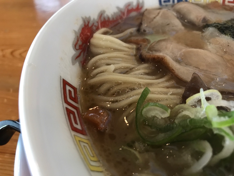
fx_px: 189
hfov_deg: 63.4
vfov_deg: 49.7
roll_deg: -0.9
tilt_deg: -43.7
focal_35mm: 28
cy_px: 88
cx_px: 117
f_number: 1.8
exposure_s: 1/15
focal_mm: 3.99
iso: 40
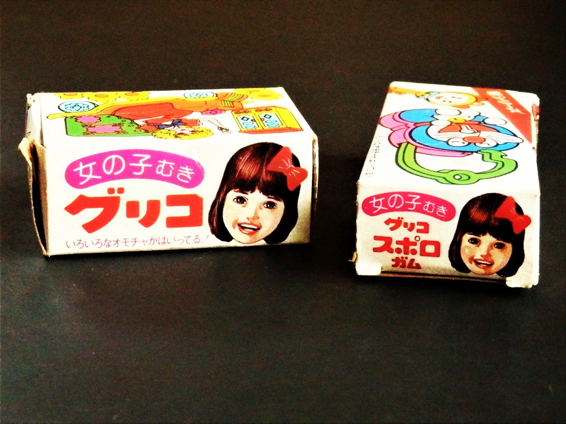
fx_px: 1079
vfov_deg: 22.3
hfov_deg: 29.4
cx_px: 283
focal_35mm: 66
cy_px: 212
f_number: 4.4
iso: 3200
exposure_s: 1/400
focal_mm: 11.9
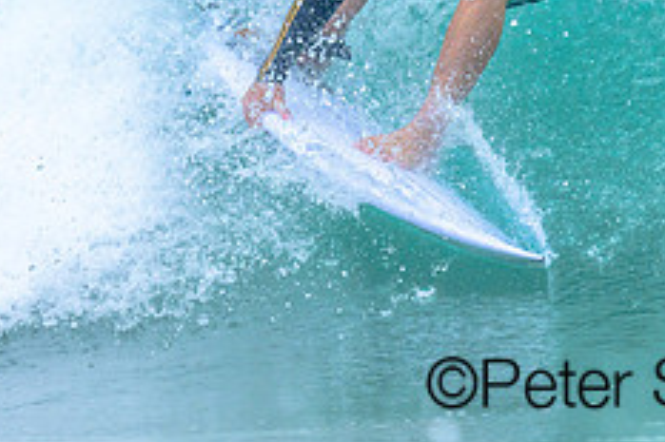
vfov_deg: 0.6
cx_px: 548
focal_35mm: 2434
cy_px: -212
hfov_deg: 0.8
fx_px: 44928
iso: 640
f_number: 6.3
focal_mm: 800
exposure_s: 1/2500
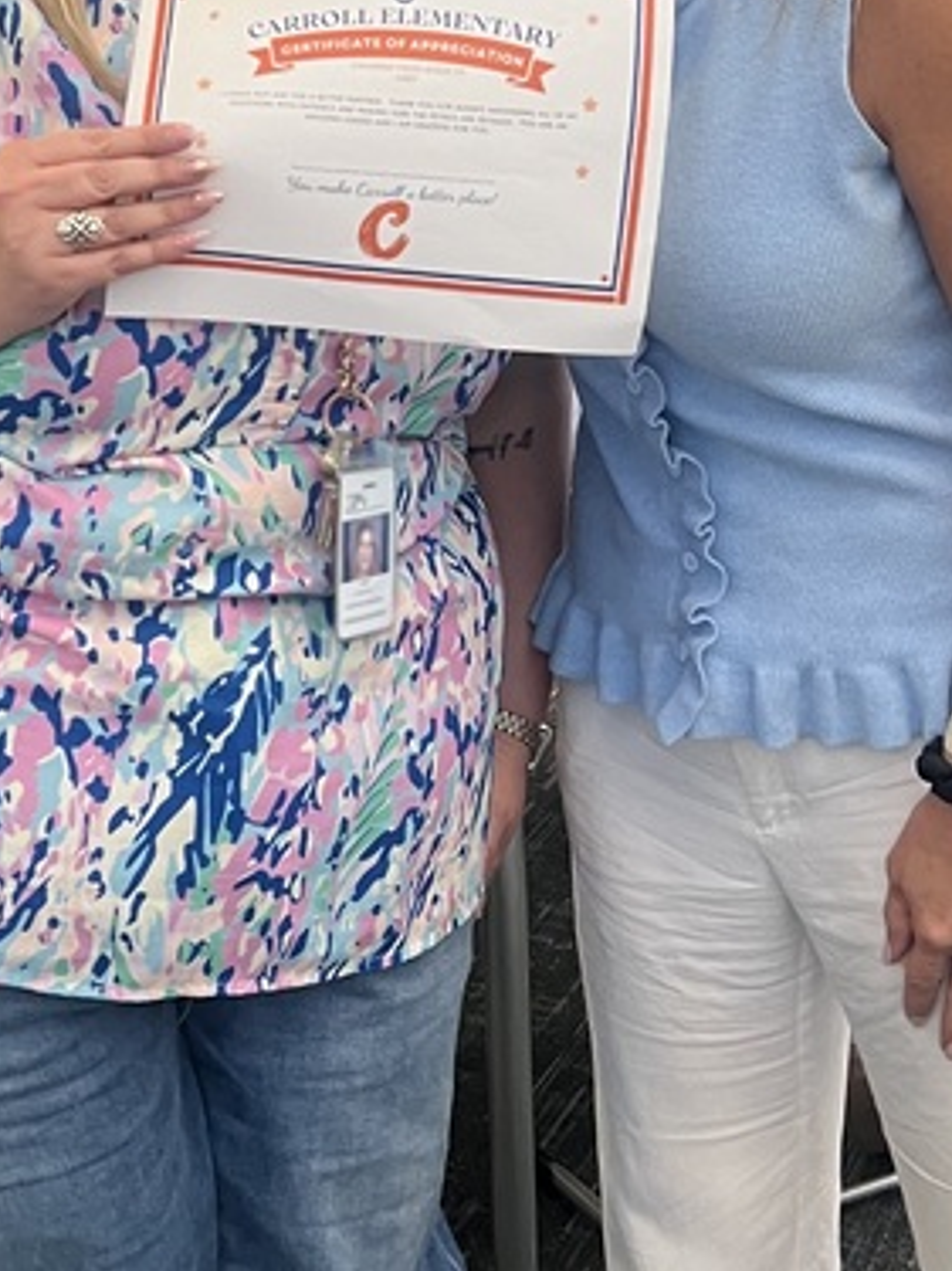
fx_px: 2605
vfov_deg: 26.8
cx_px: 251
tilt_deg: -11.9
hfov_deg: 20.6
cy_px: 220
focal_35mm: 71
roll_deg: +4.2
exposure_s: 1/60
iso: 125
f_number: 1.5
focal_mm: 5.7
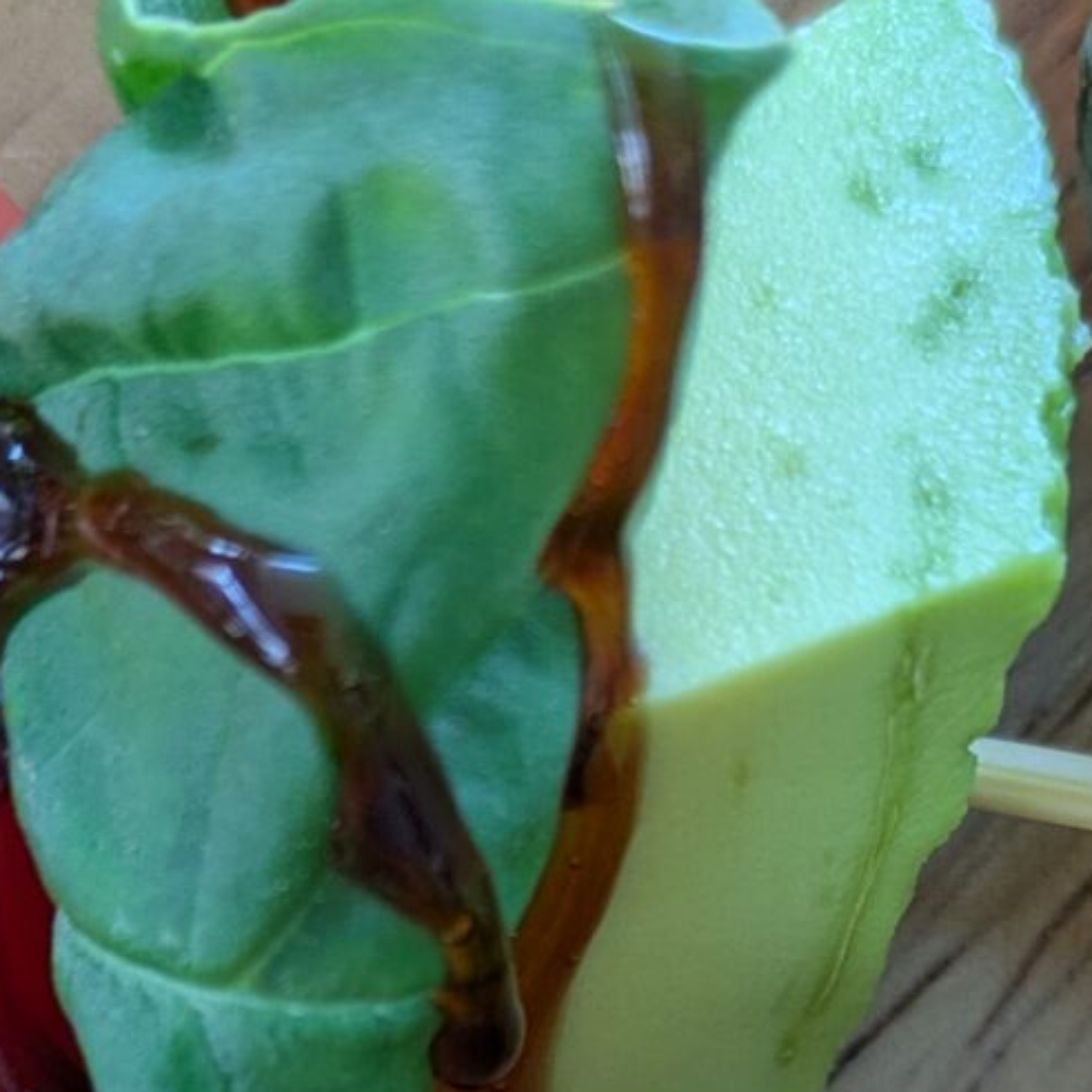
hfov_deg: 15.2
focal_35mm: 115
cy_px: 1365
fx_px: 4104
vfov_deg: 14.6
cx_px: 506
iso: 121
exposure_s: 1/120
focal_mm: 5.43
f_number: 1.89
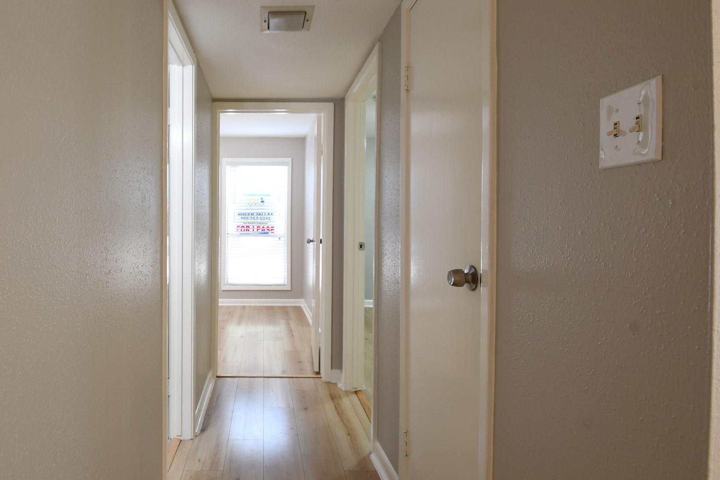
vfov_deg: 59.5
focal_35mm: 21
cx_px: 270
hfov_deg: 79.7
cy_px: 232
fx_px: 420
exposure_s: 1/4
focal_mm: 11
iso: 400
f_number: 8
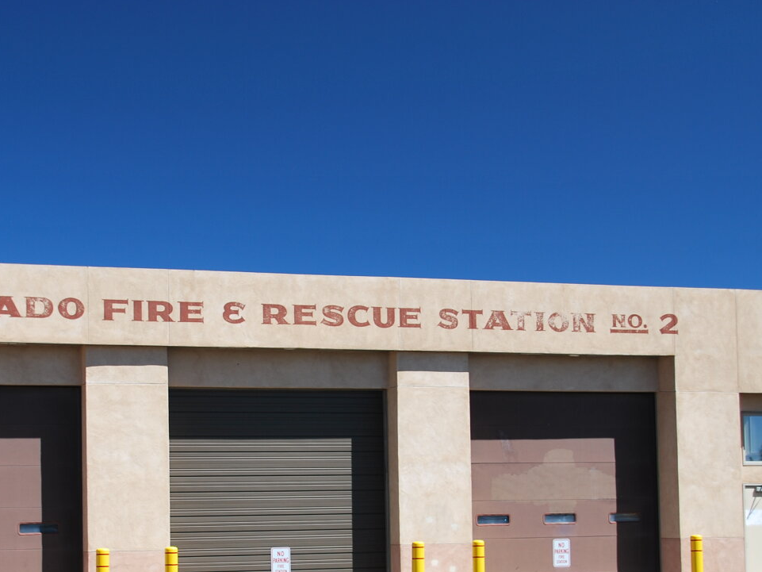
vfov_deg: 20.9
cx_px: 299
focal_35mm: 70
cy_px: 418
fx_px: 1537
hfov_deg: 27.8
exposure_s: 1/160
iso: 100
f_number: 6.3
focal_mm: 29
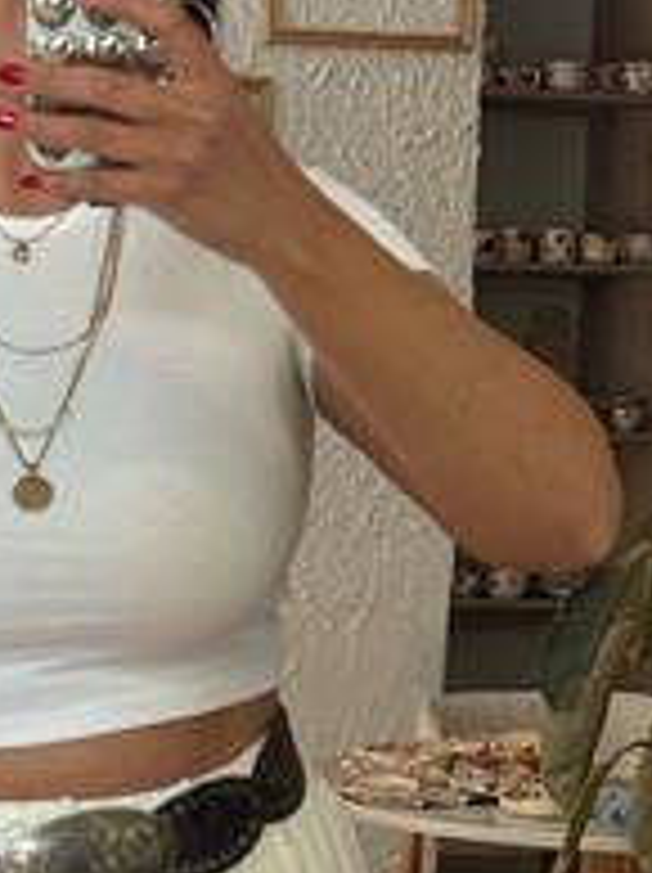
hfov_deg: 11.1
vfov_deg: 14.9
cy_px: 646
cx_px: 49
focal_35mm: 132
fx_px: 3322
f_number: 1.78
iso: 250
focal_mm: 6.76
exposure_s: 1/50
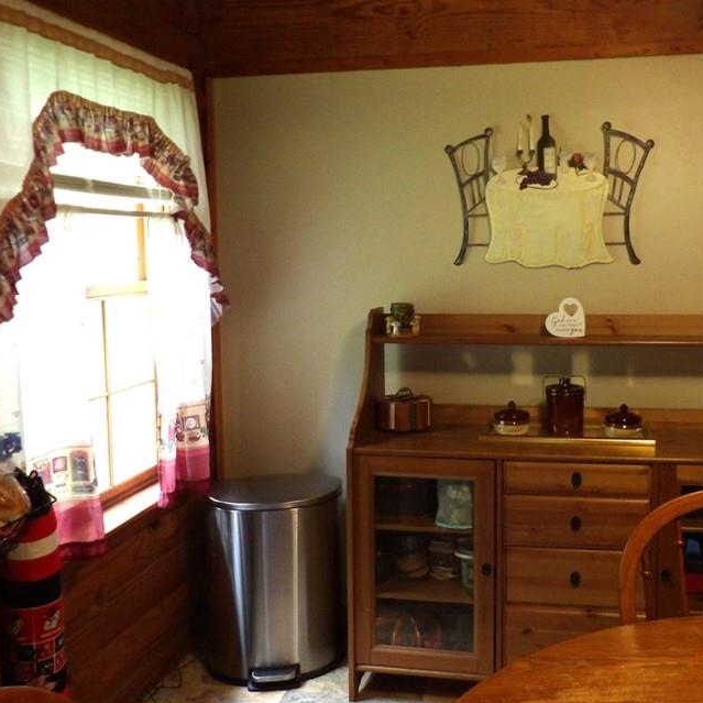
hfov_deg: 47.7
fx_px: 781
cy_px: 317
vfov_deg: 48.4
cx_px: 469
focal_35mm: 34
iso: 341
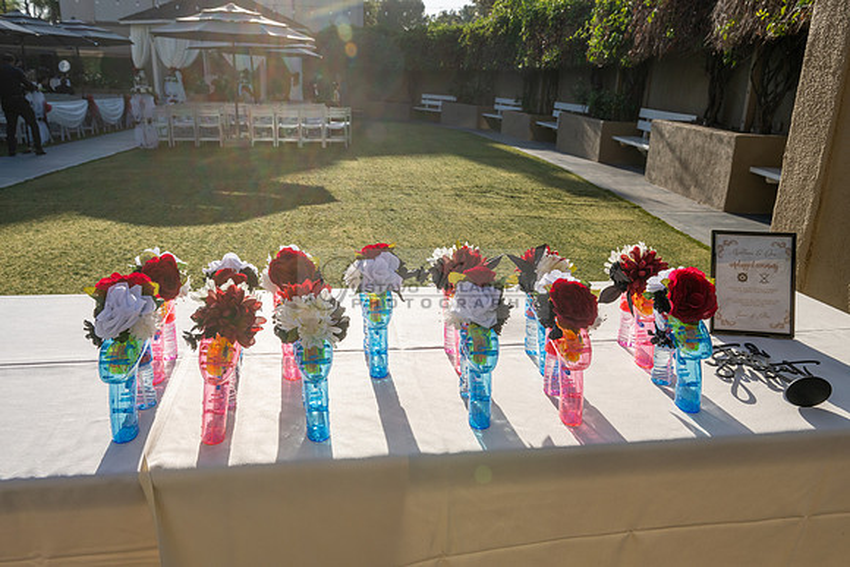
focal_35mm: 28
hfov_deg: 65.5
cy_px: 284
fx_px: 661
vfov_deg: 46.4
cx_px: 425
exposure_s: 1/400
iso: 200
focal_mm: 28
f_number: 11
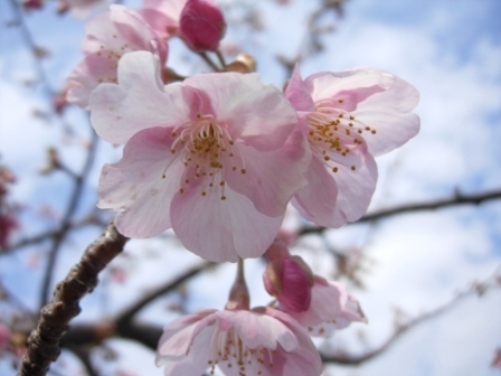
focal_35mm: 36
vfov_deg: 39.7
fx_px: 521
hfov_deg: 51.4
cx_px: 250
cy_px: 188
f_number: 3
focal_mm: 7.5
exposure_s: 1/1024
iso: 50
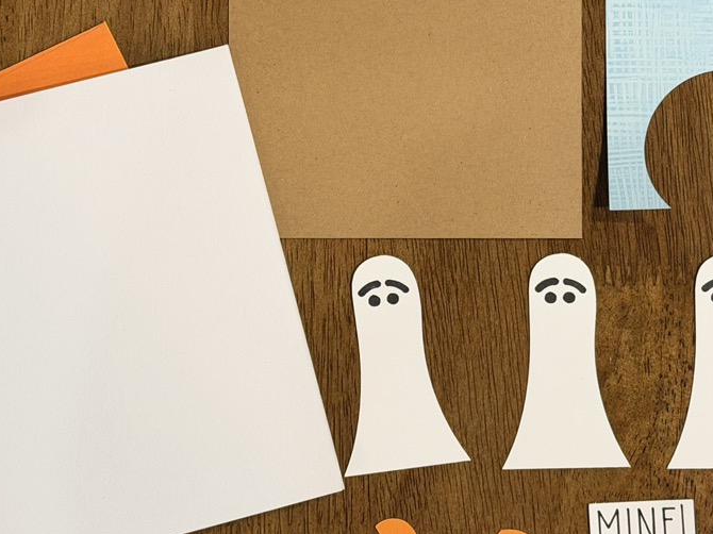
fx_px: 1771
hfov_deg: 22.8
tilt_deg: -88.6
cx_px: 391
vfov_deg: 17.1
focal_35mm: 86
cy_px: 215
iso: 200
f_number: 1.78
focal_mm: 6.76
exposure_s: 1/60
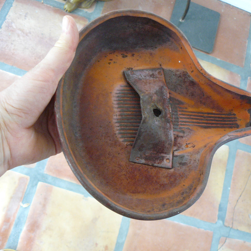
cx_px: 143
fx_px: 353
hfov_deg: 39.1
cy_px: 124
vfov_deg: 39.2
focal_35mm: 43
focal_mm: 6
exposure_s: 1/20
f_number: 2.8
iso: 200
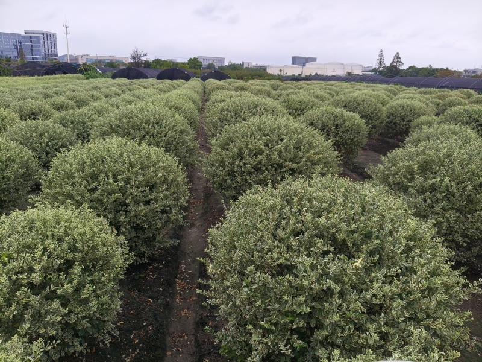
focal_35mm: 26
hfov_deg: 67.3
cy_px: 181
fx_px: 362
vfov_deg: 53.1
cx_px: 241
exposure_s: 1/872
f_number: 1.8
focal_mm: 4.84
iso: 80
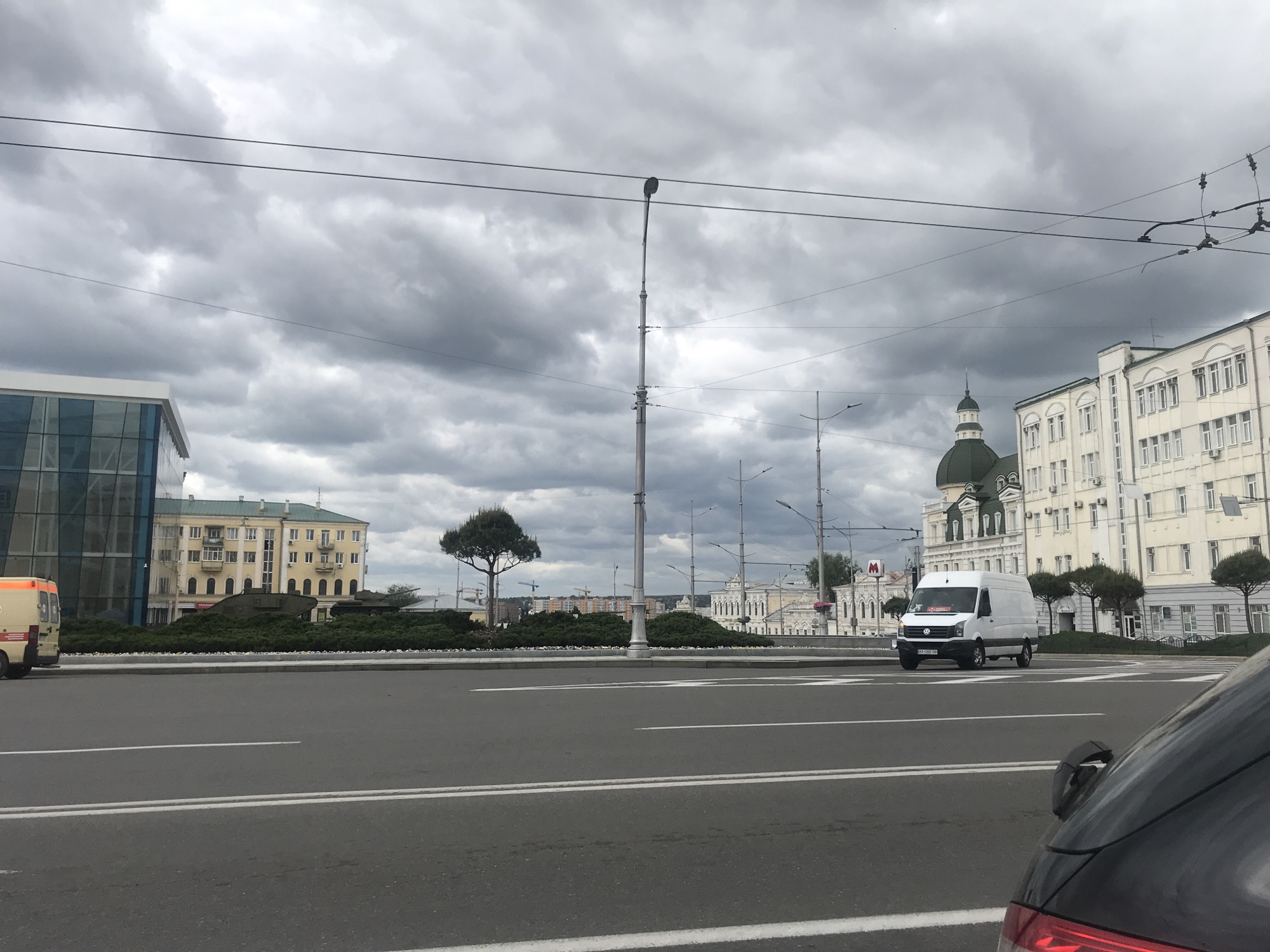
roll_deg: -0.6
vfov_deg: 49.7
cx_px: 635
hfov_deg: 63.4
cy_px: 476
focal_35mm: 28
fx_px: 1027
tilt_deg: +7.6
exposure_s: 1/2336
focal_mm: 3.99
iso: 20
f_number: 1.8
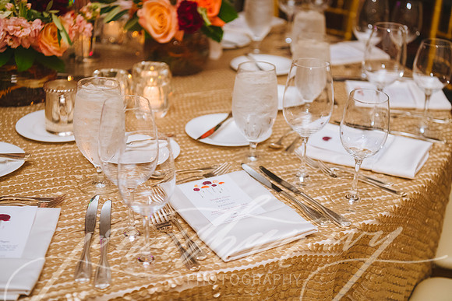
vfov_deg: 26.0
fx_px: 653
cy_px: 150
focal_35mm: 52
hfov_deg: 38.2
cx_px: 226
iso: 2000
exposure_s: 1/200
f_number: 3.5
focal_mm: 52
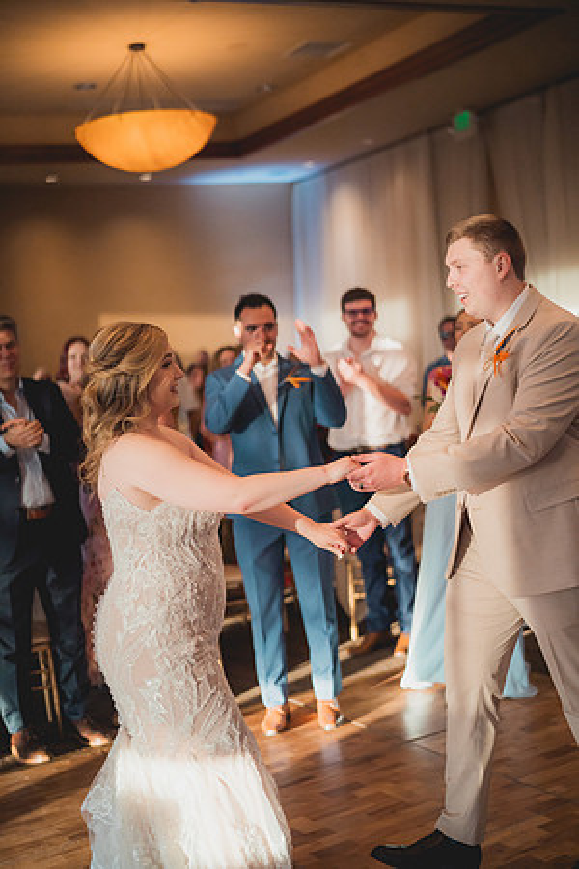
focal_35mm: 50
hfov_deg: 27.0
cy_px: 434
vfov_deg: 39.6
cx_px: 290
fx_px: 1206
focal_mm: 50
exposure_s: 1/3200
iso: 1250
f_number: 1.4
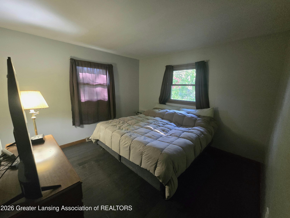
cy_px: 109
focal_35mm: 13
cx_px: 145
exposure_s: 1/60.2
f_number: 2.2
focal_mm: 2.2
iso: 1000
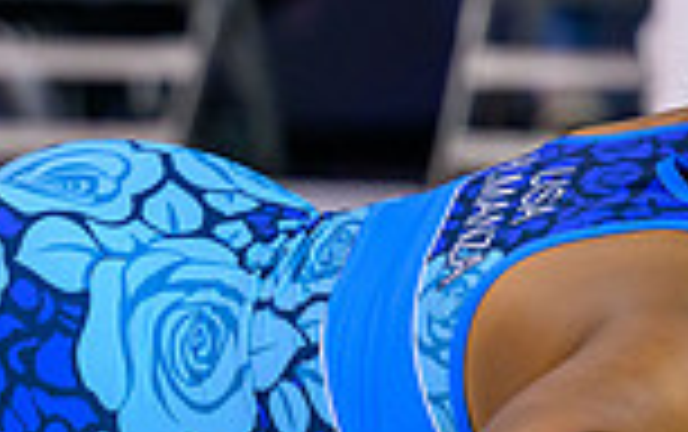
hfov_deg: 3.7
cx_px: -193
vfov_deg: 2.3
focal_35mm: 565
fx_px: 10606
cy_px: 315
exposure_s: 1/800
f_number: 2.8
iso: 3200
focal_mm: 140
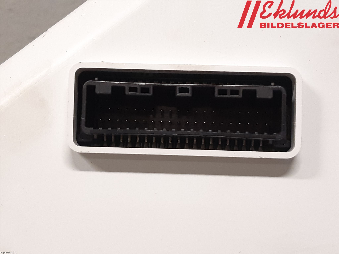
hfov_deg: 67.3
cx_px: 170
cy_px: 127
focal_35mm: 26
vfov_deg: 53.1
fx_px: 255
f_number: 1.7
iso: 160
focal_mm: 3.93
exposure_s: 1/50
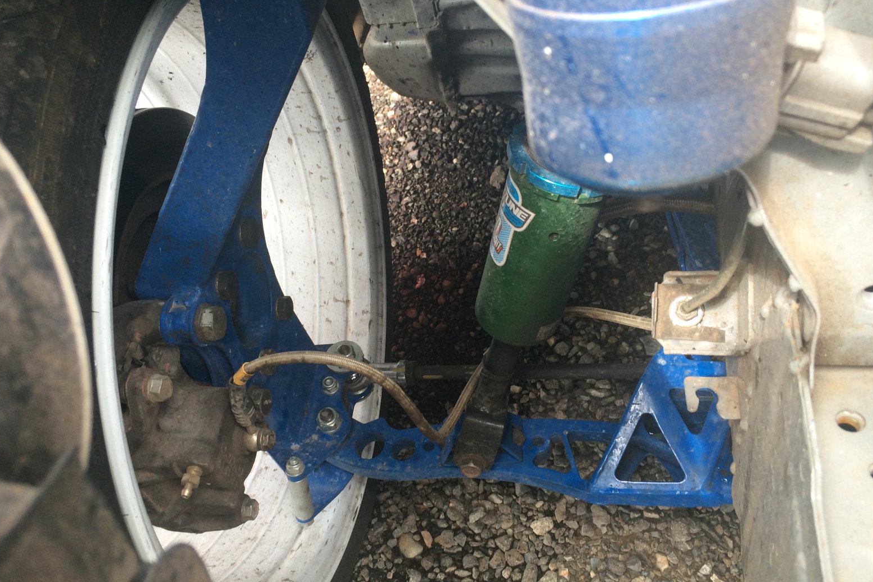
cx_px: 431
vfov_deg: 42.3
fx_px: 752
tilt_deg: -49.1
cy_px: 322
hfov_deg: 60.3
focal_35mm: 31
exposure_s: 1/120
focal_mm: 4.15
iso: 64
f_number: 2.2
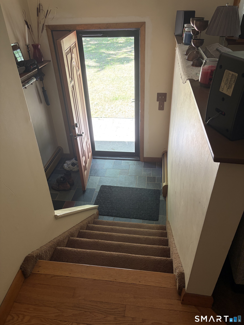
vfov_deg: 67.3
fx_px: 244
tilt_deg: -32.0
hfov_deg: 53.1
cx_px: 122
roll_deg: +3.6
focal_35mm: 26
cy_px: 162
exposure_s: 1/121
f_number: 1.6
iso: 125
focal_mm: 5.96
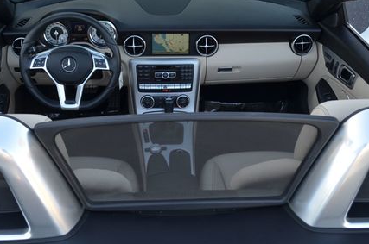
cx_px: 169
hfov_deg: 43.6
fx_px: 460
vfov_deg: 29.4
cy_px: 70
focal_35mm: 45
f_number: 5.6
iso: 140
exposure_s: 1/60
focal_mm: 20
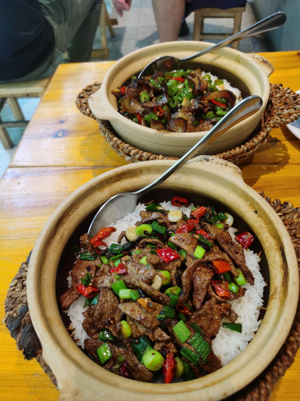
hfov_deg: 51.4
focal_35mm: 27
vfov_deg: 65.3
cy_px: 200
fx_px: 312
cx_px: 150
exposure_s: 1/100
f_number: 1.8
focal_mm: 5.58
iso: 64
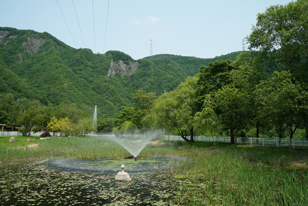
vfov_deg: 45.0
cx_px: 154
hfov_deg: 63.6
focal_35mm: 29
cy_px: 103
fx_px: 248
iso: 200
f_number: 13
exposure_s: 1/200
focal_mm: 29
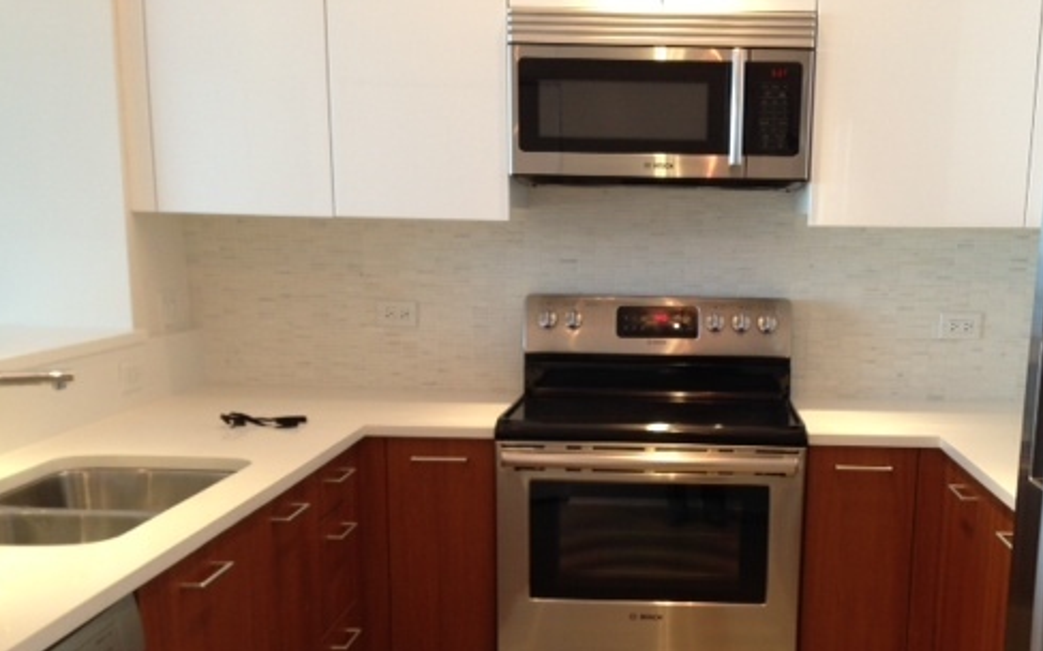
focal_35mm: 46
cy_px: 493
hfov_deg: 43.1
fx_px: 1307
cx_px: 666
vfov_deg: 27.6
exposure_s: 1/20
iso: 80
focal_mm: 4.12
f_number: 2.4
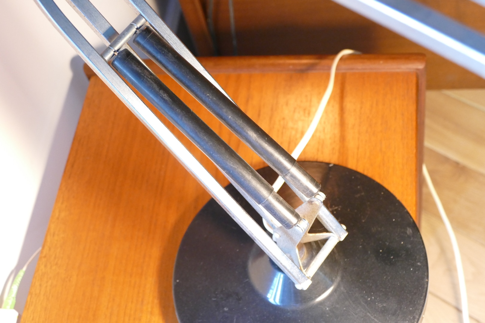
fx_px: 727
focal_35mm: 54
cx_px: 242
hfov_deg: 36.9
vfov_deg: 25.1
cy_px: 162
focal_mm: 19.84
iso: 1600
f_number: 3.4
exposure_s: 1/25
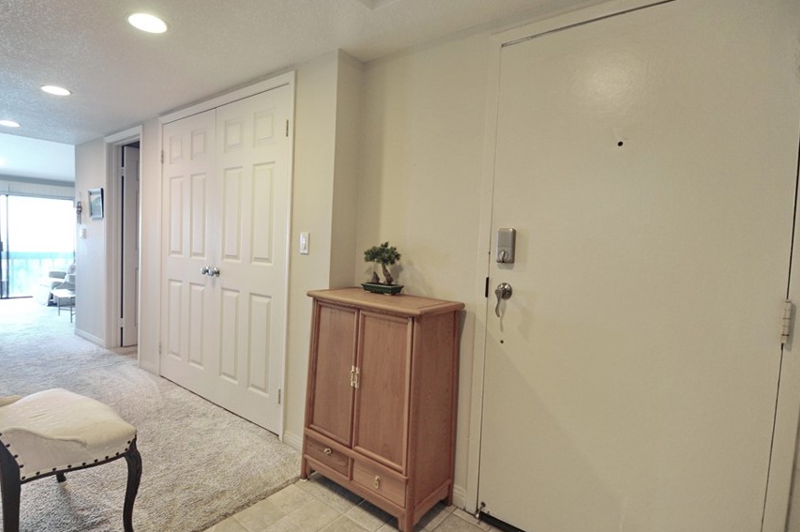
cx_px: 370
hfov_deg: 89.9
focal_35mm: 18
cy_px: 260
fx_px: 400
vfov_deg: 67.3
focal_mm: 10
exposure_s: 1/60
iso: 320
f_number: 3.5
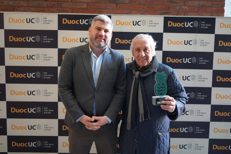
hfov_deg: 65.5
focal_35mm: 28
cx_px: 116
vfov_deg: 46.4
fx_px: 180
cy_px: 77
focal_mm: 28
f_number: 4
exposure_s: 1/160
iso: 6400
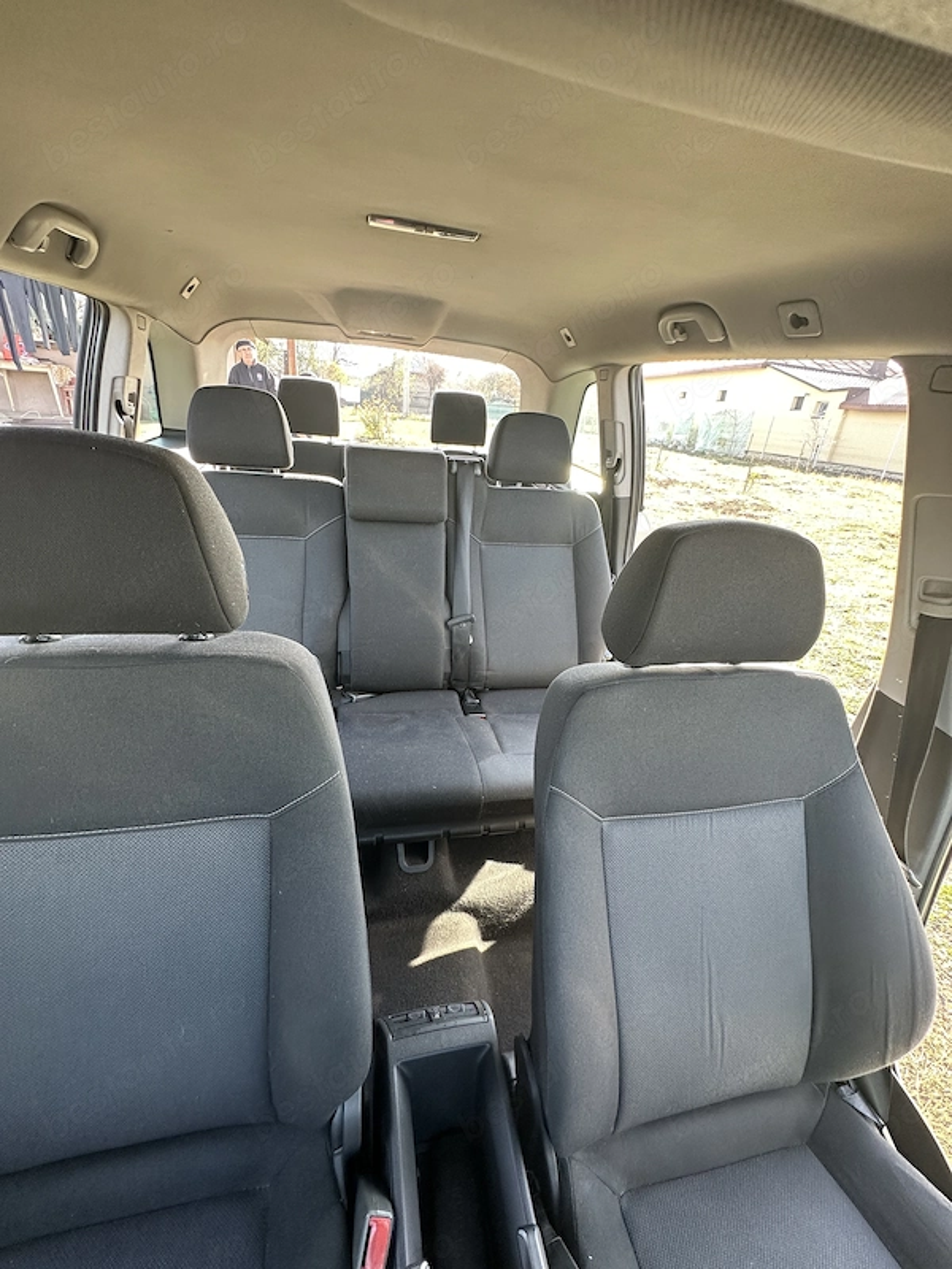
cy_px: 634
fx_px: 513
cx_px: 476
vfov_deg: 102.1
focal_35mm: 14
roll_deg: -4.7
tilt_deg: -24.0
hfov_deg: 85.7
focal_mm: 2.22
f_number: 2.2
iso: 125
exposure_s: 1/99
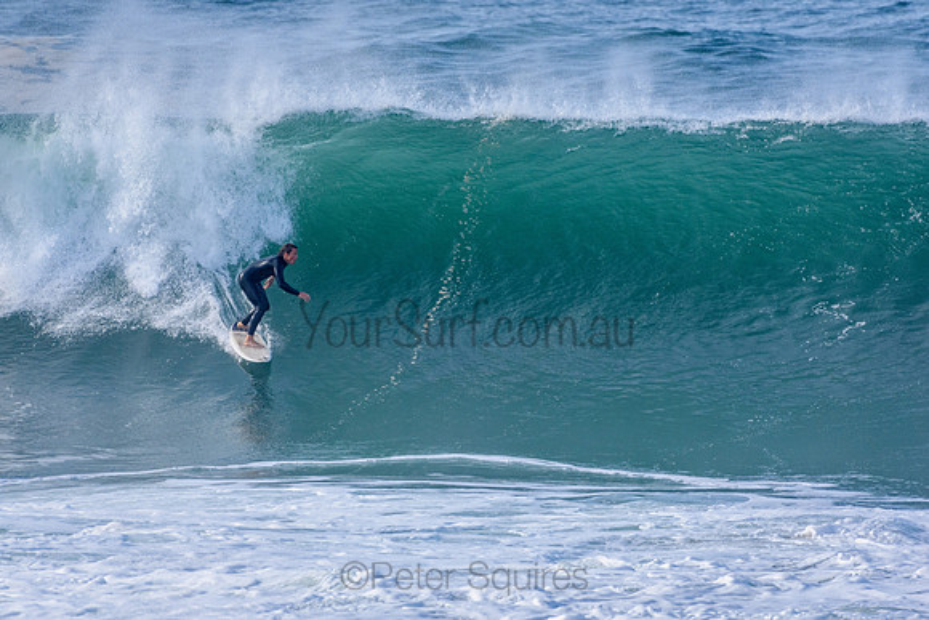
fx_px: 19358
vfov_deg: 1.8
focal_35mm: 750
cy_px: 310
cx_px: 464
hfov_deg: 2.7
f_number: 5.6
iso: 500
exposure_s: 1/2000
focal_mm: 500
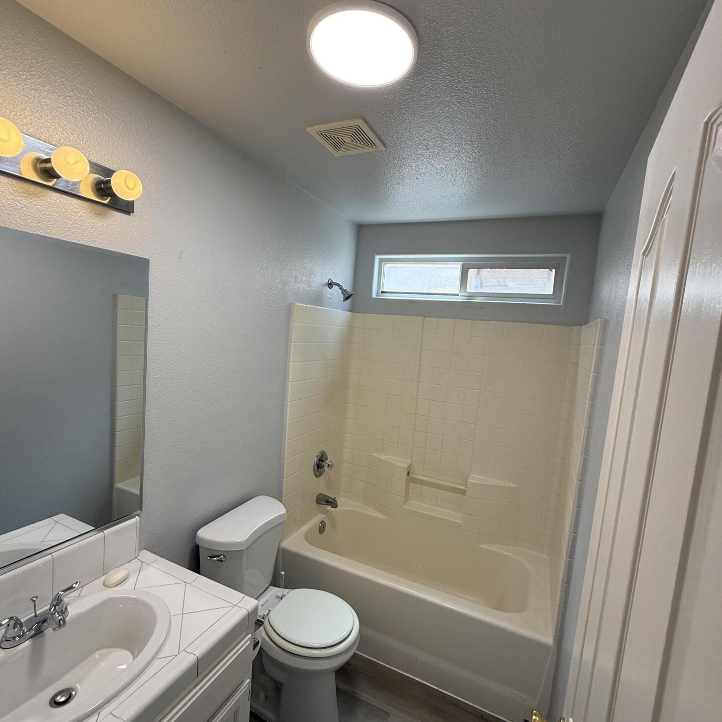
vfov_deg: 83.9
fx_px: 401
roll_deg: -4.8
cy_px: 371
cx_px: 353
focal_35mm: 17
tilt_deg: -5.7
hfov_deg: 84.0
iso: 100
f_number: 2.2
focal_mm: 2.22
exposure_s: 1/120
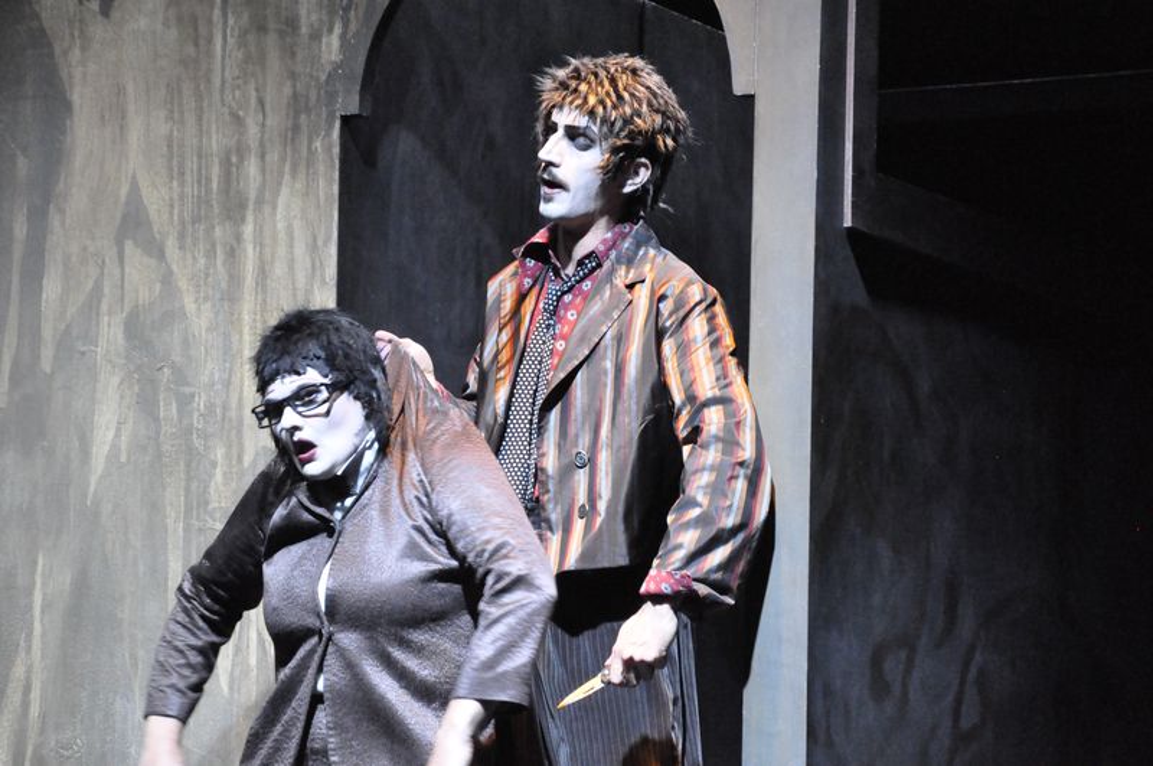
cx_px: 576
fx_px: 5037
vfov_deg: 8.7
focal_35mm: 158
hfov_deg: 13.1
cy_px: 383
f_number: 5.6
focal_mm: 105
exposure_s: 1/60
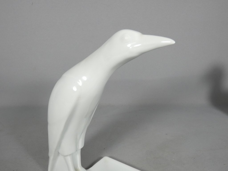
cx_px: 114
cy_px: 86
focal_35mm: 30
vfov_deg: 46.8
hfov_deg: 60.0
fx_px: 198
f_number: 3.3
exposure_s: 1/80
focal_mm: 5.3
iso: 80
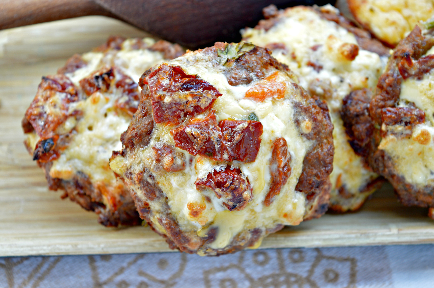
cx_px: 217
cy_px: 144
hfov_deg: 24.6
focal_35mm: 82
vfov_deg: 16.5
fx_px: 994
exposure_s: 1/15
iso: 100
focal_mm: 55
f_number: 5.6
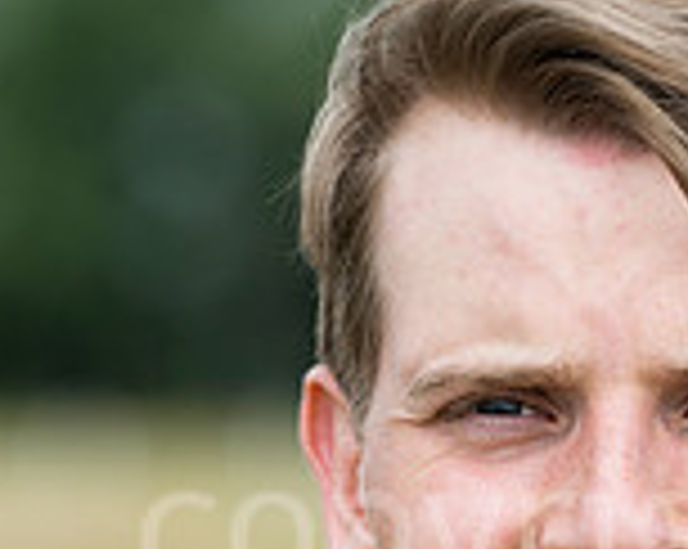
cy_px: 774
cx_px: 643
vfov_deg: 2.9
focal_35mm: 525
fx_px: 10677
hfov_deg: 3.7
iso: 400
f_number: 5
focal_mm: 190
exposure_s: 1/1250
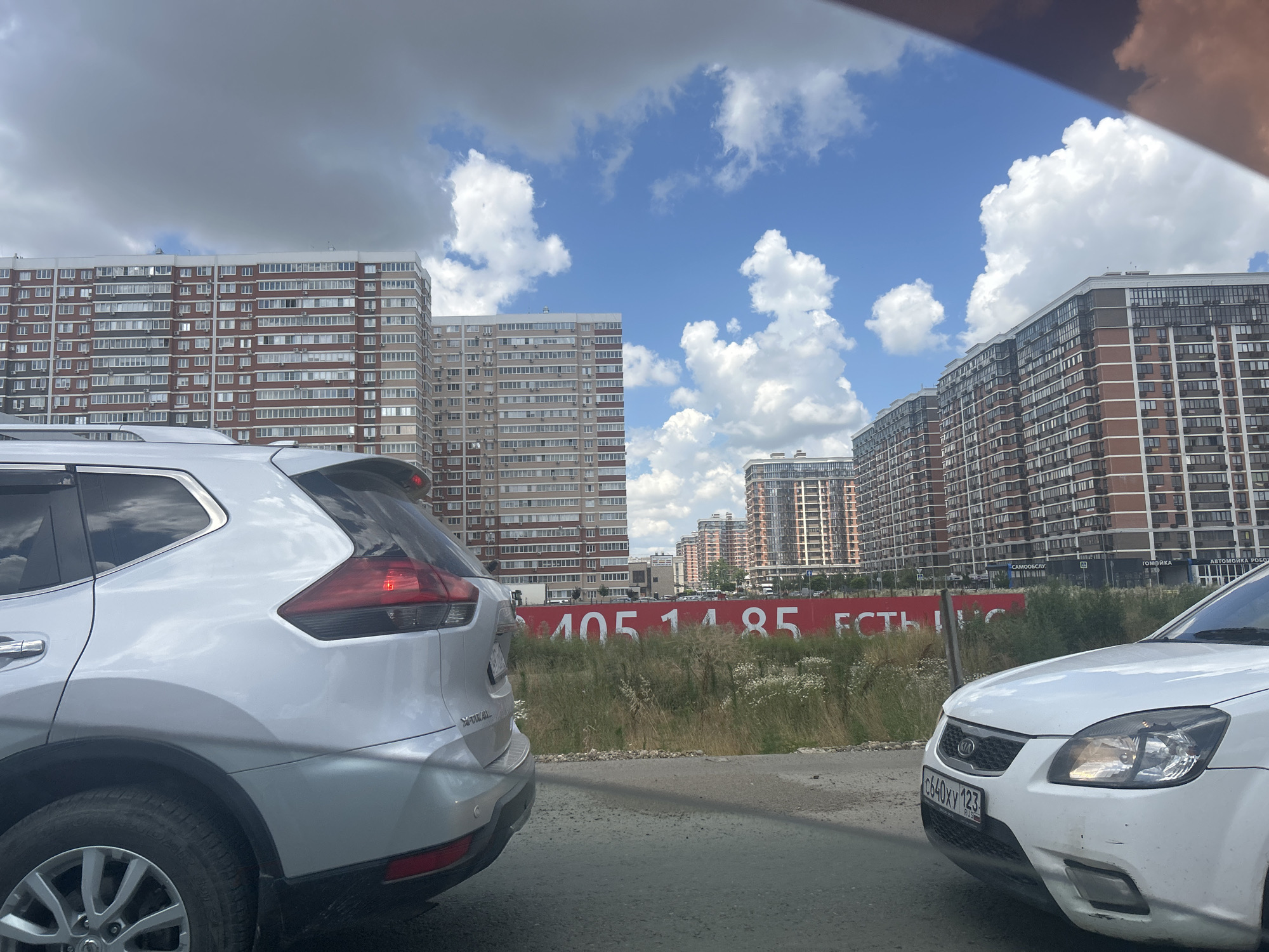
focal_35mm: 26
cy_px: 476
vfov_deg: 53.1
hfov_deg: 67.3
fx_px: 953
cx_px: 634
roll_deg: +1.0
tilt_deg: +7.2
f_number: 1.5
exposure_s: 1/4831
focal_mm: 5.7
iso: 50
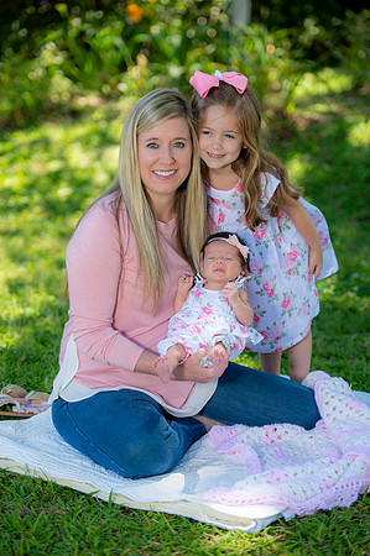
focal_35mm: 110
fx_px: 1700
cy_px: 278
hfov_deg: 12.4
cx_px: 185
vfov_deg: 18.6
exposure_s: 1/250
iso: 100
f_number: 2.8
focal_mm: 110
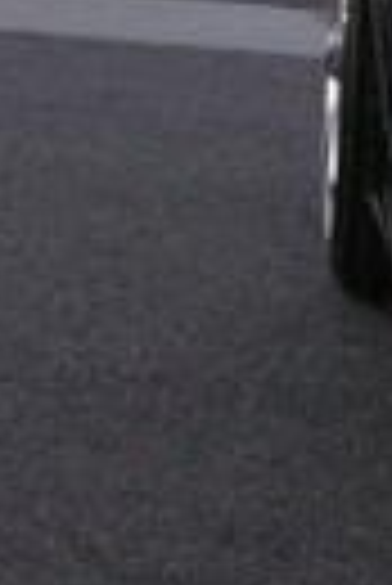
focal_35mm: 224
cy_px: 400
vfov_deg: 9.2
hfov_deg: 5.8
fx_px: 3649
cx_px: 1063
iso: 200
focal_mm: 9
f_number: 2.8
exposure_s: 1/60.1
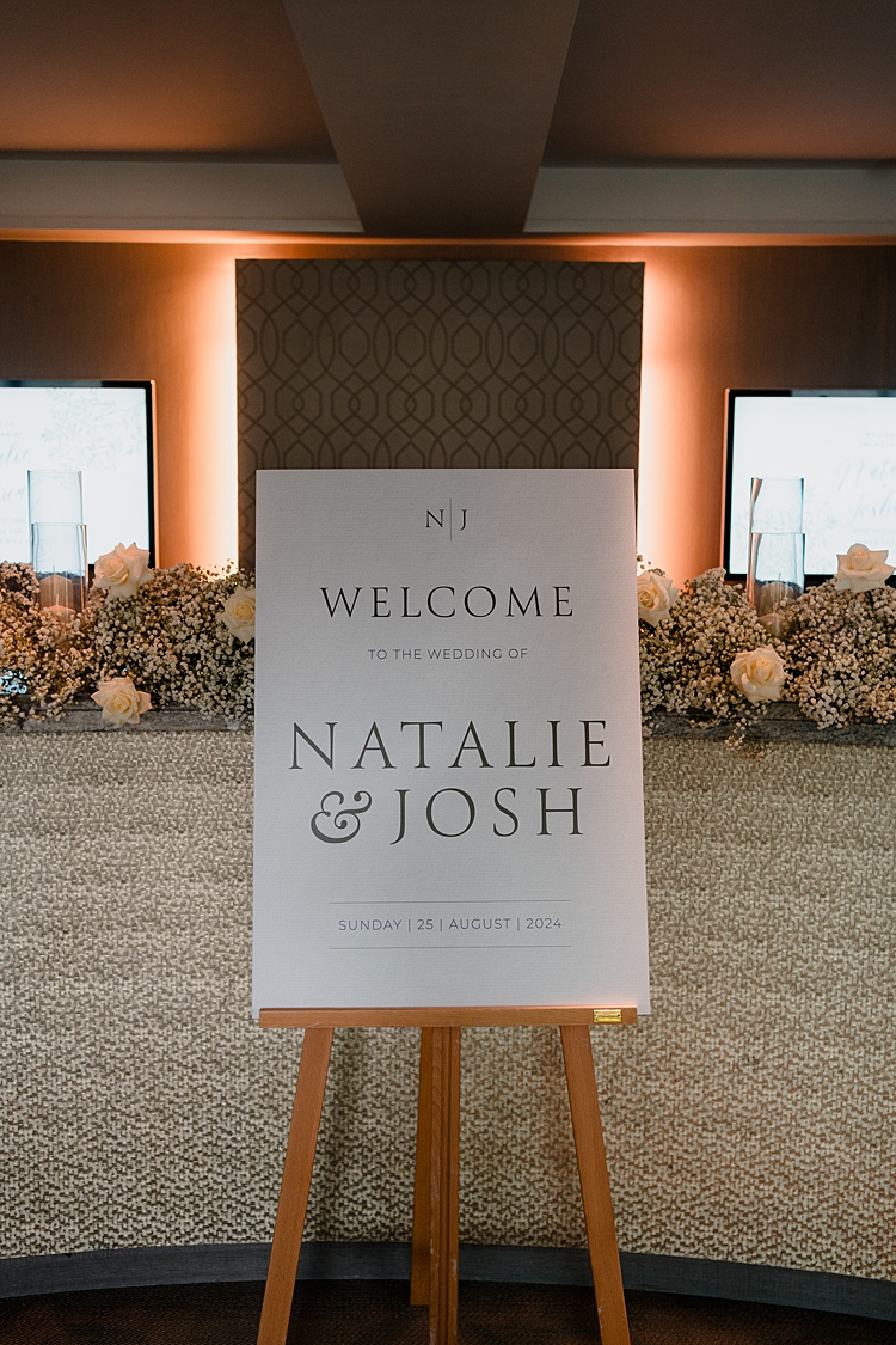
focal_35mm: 35
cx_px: 448
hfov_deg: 37.9
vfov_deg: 54.4
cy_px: 672
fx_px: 1307
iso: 640
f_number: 2.8
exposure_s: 1/250
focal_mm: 35
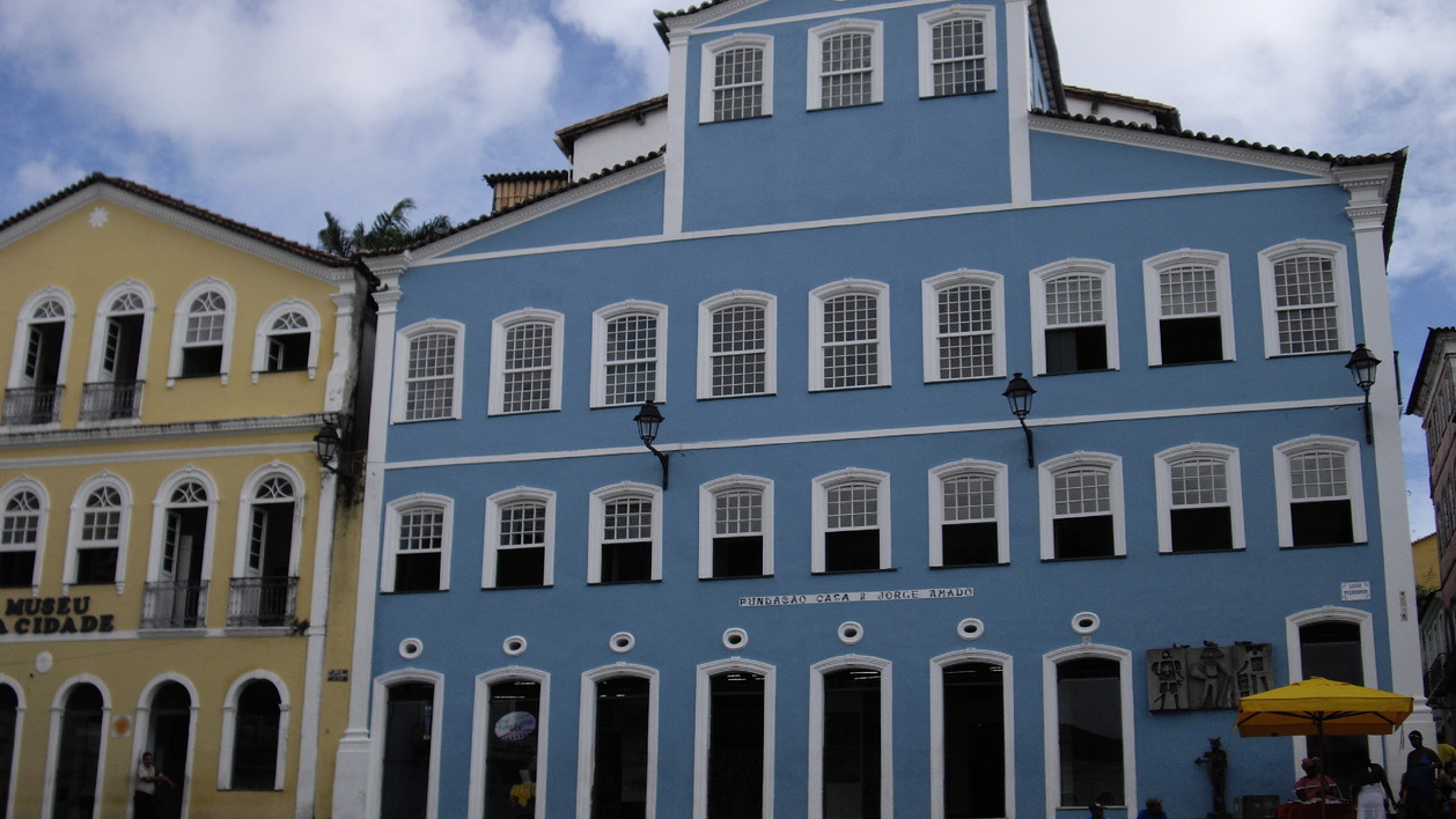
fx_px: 1969
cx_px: 738
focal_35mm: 51
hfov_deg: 40.6
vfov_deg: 23.5
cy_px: 371
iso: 64
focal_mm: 9.6
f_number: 3.1
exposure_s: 1/800
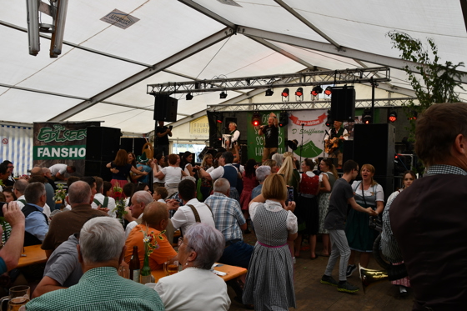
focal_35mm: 31
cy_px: 156
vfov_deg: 42.3
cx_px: 234
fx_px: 402
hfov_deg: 60.3
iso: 360
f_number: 5.6
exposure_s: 1/250
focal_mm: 21
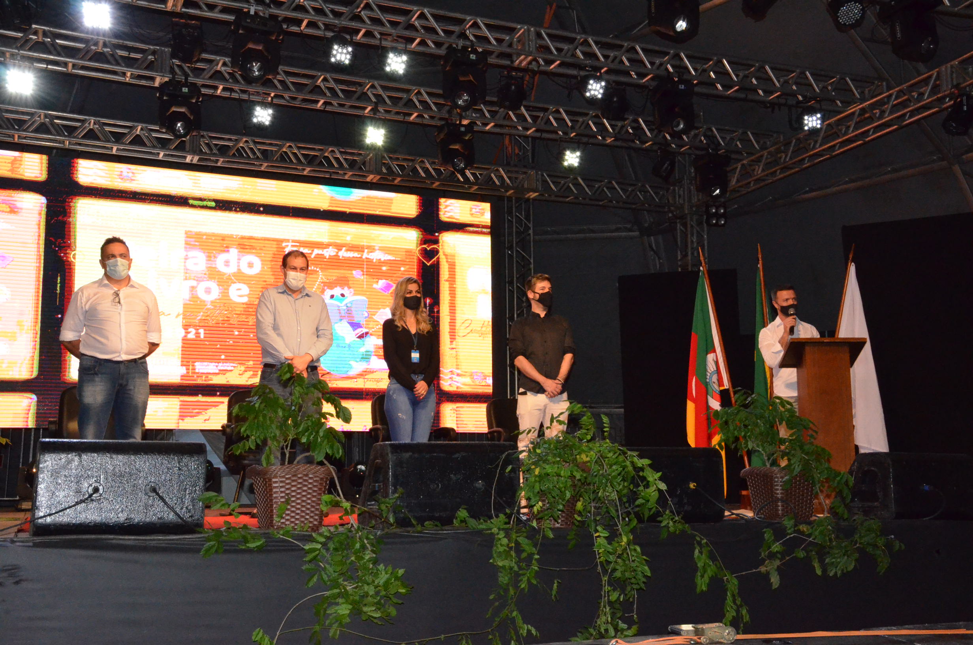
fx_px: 1052
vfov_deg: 34.1
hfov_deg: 49.6
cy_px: 322
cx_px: 486
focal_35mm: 39
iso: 5000
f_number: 14
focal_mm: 26
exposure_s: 1/250
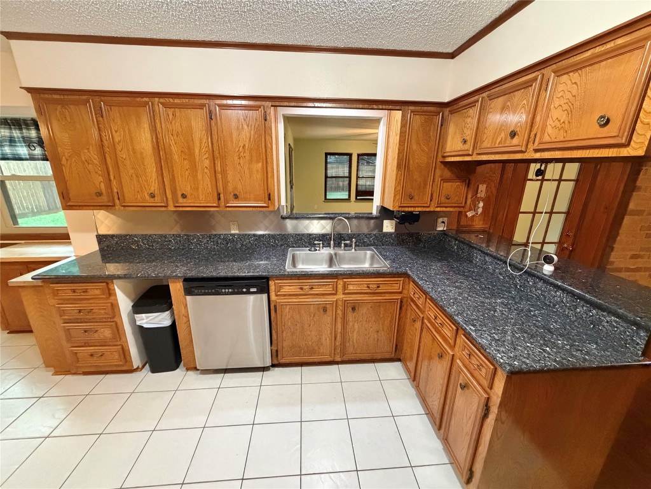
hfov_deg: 102.1
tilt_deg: -16.6
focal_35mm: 14
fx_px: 263
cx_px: 326
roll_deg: -0.3
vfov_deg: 85.7
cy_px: 244
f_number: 2.2
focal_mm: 2.22
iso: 800
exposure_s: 1/60
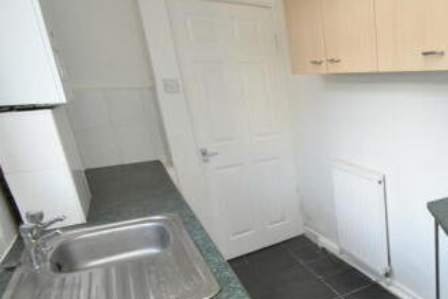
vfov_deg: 43.0
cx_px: 435
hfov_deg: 51.3
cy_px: 201
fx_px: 373
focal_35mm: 30
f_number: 5
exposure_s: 1/100
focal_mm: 10
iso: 800
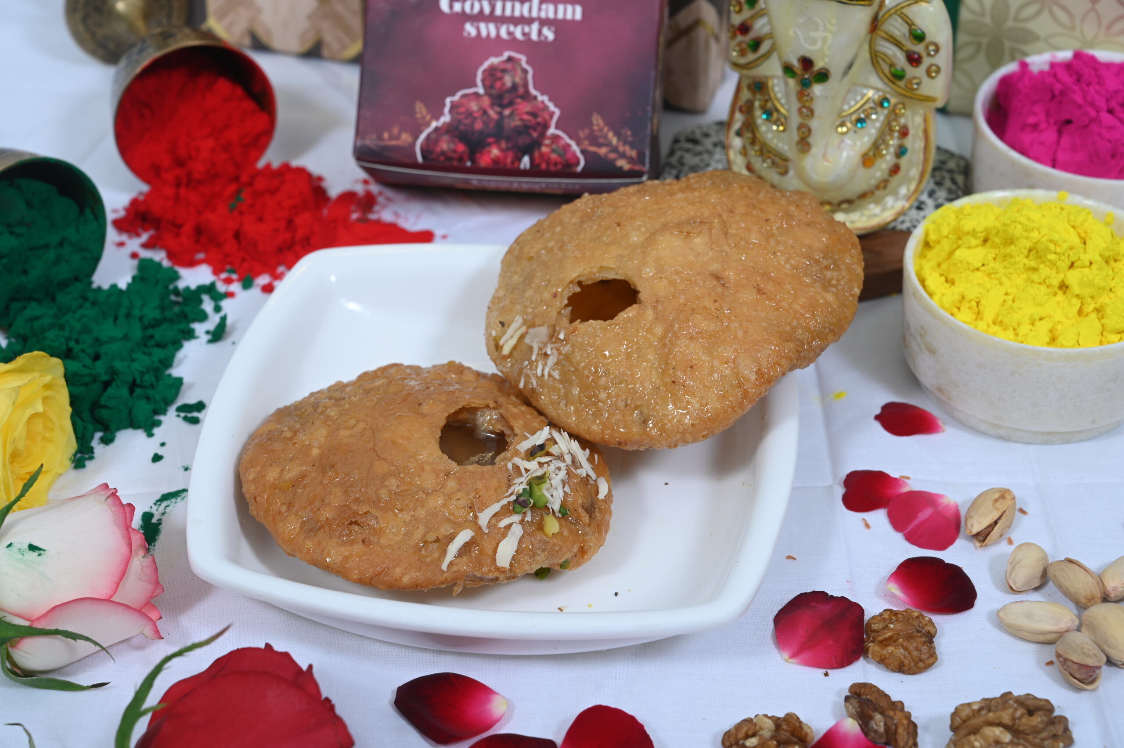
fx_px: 2184
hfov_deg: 28.9
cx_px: 562
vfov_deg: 19.4
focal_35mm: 70
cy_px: 374
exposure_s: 1/160
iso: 125
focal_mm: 70
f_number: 9
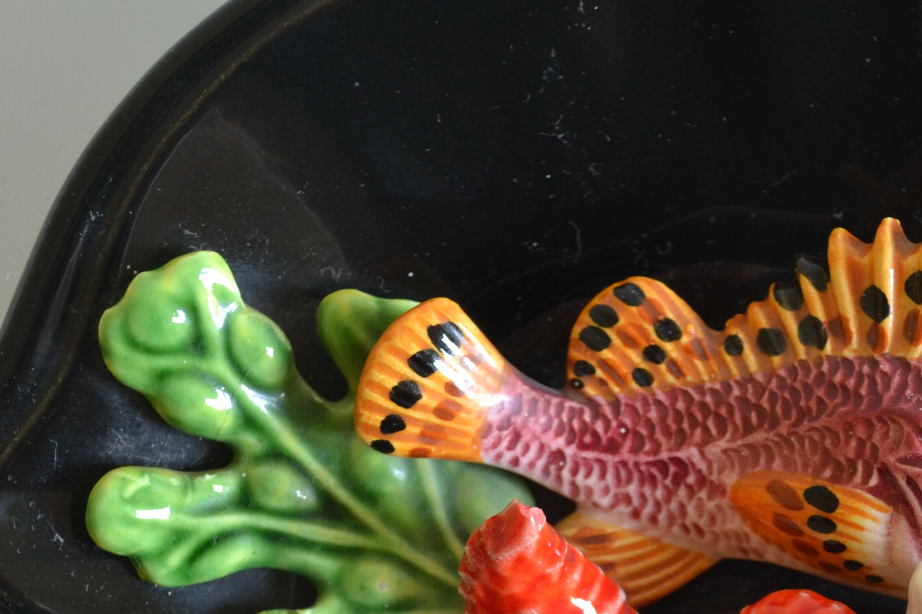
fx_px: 2715
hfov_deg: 19.0
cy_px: 583
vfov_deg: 12.8
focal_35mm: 106
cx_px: 780
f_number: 5
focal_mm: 35
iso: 800
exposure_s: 1/15
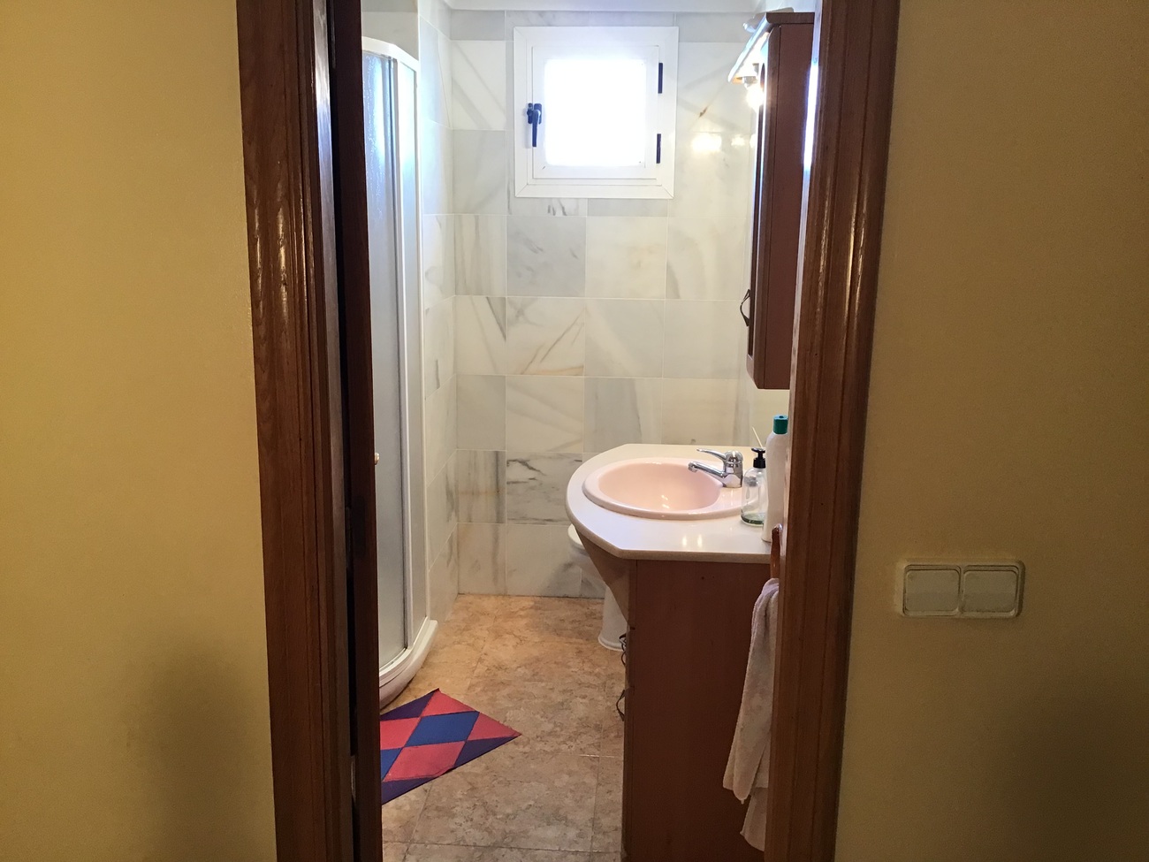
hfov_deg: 58.4
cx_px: 574
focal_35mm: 31
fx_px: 1029
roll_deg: +0.1
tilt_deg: -11.6
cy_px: 431
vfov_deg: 45.4
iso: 100
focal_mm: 3.3
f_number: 2.4
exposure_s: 1/33
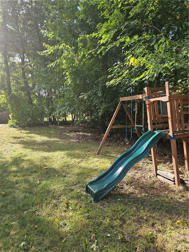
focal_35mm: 23
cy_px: 126
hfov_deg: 58.9
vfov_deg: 73.9
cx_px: 94
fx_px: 167
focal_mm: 6.3
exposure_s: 1/180
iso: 50
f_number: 1.7
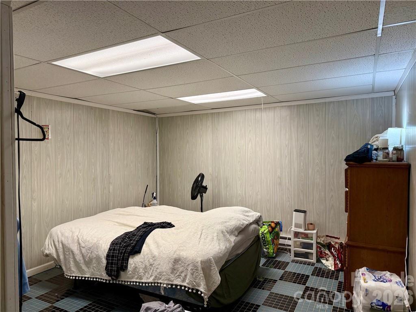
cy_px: 156
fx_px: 288
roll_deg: +0.1
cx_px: 208
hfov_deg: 71.6
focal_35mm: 24
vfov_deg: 56.8
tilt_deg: -0.5
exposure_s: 1/183
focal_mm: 6.76
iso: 160
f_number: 1.78
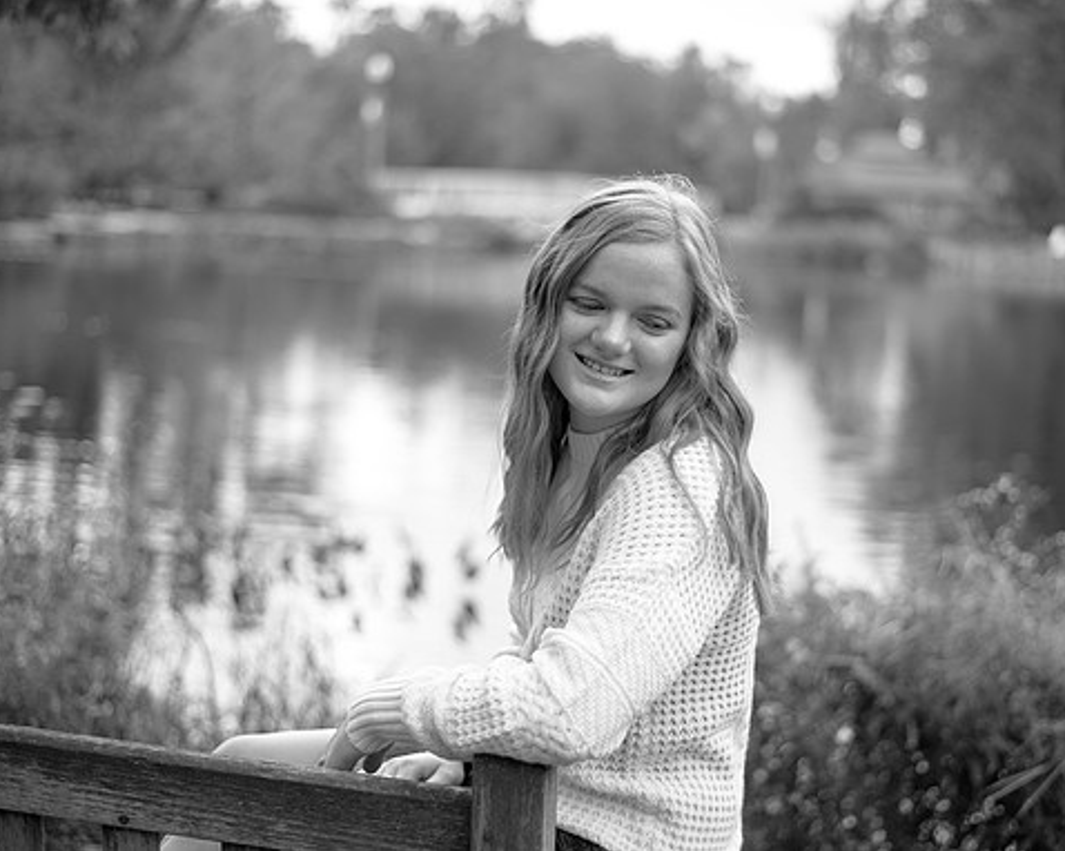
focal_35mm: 57
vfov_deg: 26.7
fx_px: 1796
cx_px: 597
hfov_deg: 33.0
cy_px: 422
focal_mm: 50
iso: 125
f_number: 2
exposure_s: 1/640
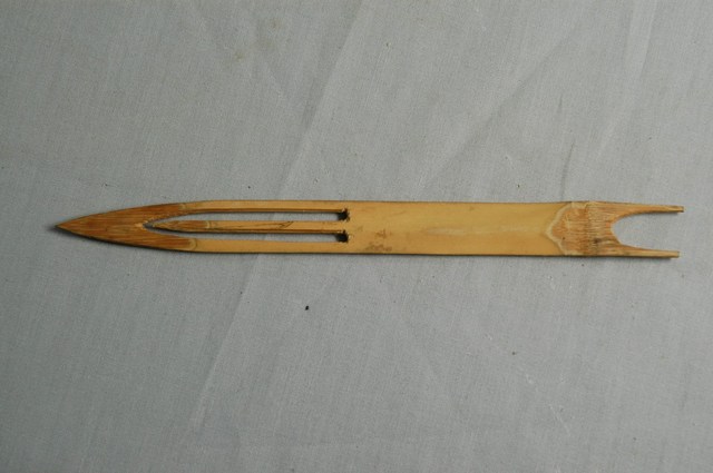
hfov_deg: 19.5
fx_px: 2077
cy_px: 236
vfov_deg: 13.0
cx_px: 356
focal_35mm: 105
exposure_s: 1/10
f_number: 10
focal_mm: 70
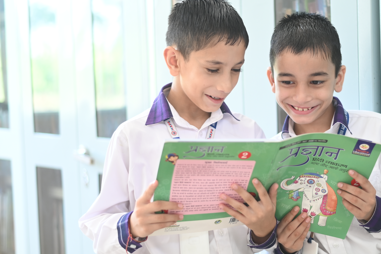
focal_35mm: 79
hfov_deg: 25.6
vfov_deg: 17.3
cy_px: 137
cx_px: 254
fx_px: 836
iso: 500
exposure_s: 1/200
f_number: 1.8
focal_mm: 50
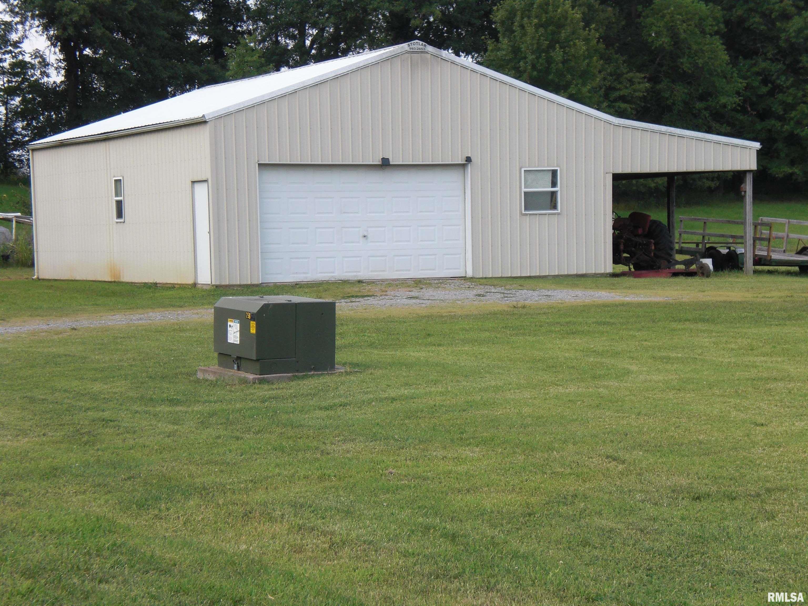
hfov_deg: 22.5
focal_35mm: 87
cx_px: 404
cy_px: 303
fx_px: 2031
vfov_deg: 17.0
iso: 64
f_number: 5
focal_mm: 14.49
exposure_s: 1/200
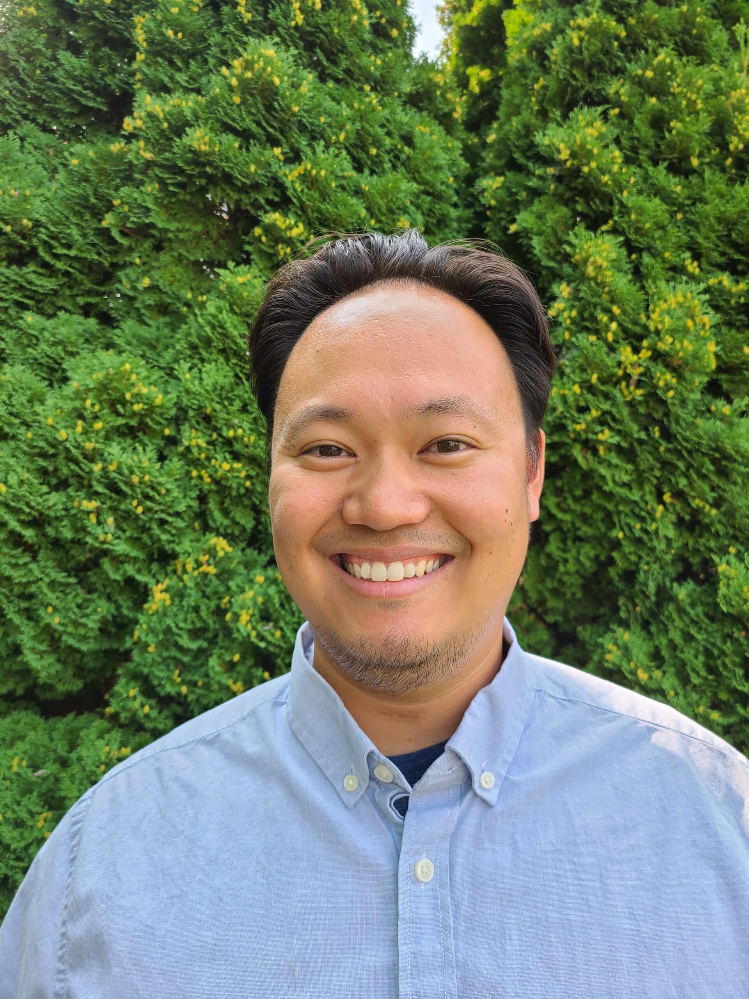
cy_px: 500
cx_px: 374
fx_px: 750
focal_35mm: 26
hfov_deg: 53.1
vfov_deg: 67.3
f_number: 1.8
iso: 40
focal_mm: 5.4
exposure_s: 1/327
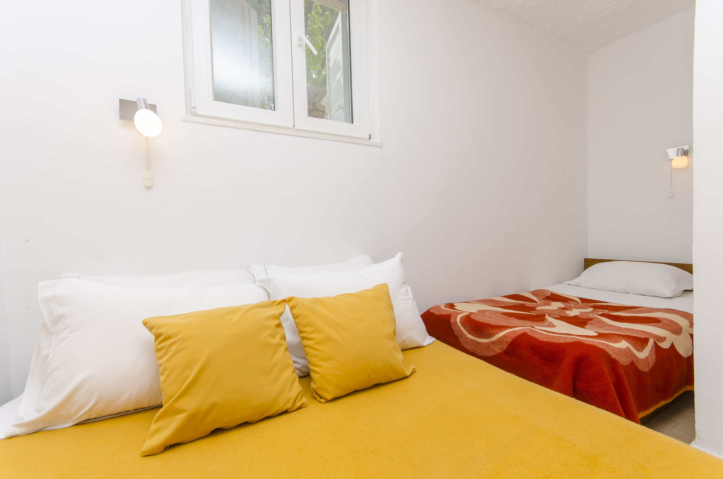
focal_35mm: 15
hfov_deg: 100.5
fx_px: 301
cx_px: 362
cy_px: 240
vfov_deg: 77.1
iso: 160
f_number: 6.3
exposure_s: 1/100
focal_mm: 10
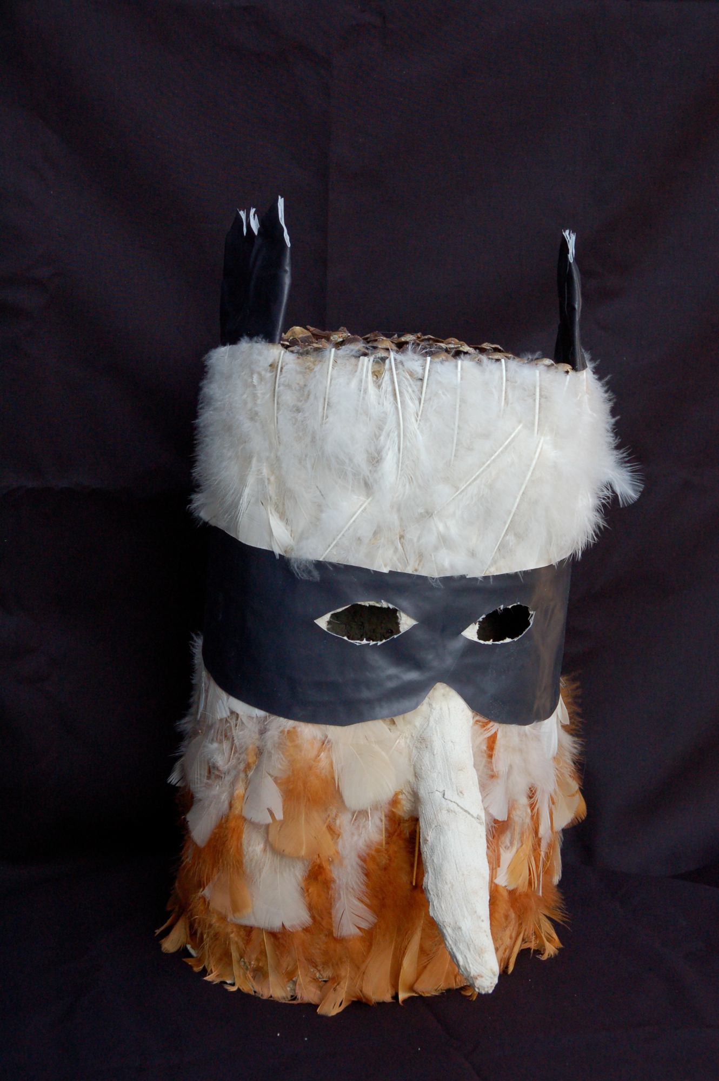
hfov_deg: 17.5
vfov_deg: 26.0
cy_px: 540
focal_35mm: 78
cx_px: 360
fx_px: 2341
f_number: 9
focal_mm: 52
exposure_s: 1/320
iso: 800
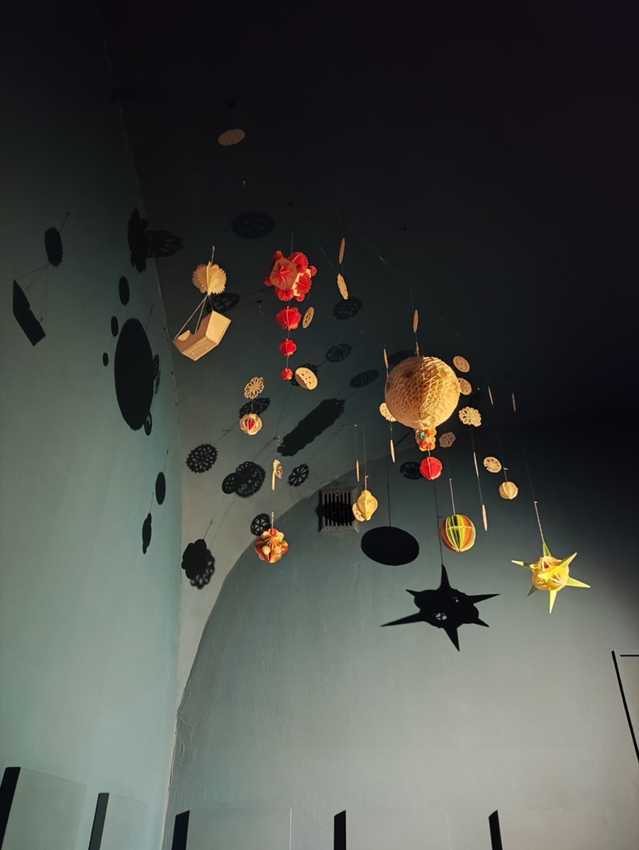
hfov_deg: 54.9
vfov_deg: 69.4
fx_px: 615
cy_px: 425
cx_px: 320
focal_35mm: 25
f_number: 1.79
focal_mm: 4.71
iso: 878
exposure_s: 1/7
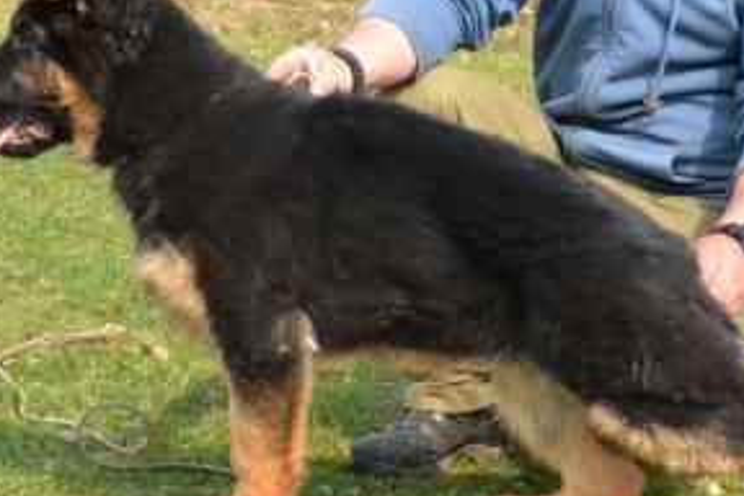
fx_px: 1690
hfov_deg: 24.8
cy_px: 252
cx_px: 437
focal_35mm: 82
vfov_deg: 16.7
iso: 3200
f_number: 11
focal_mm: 35
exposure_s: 1/500
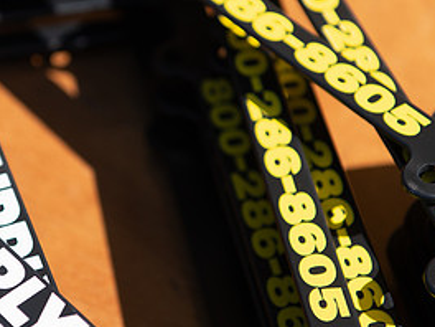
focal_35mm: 148
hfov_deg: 13.3
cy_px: 135
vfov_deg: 10.0
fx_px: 1860
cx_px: 120
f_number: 4
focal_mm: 70
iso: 250
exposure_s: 1/3200
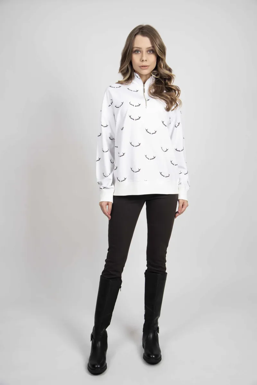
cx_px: 128
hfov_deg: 35.1
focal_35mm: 38
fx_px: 406
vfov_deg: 50.7
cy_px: 192
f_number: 8
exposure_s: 1/160
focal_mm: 38
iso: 320
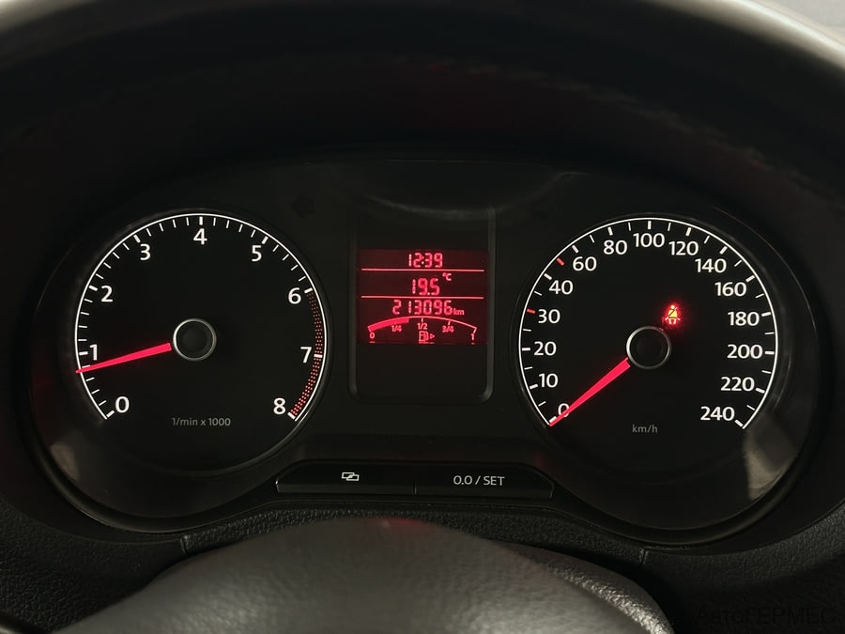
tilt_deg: -22.5
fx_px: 1172
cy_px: 317
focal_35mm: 48
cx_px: 422
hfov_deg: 39.7
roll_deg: -0.1
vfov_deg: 30.3
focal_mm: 6.86
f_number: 1.78
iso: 200
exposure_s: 1/33
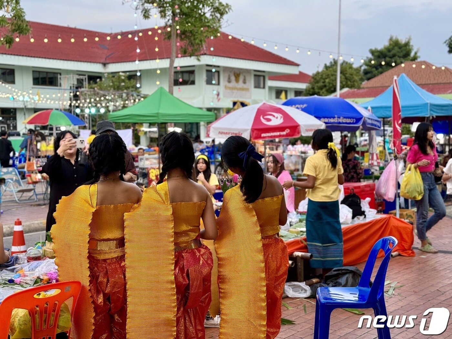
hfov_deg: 39.7
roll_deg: +0.8
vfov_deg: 30.3
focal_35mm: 48
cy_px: 170
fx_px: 627
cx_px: 226
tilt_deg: -4.0
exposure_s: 1/143
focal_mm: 6.86
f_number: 1.78
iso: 50
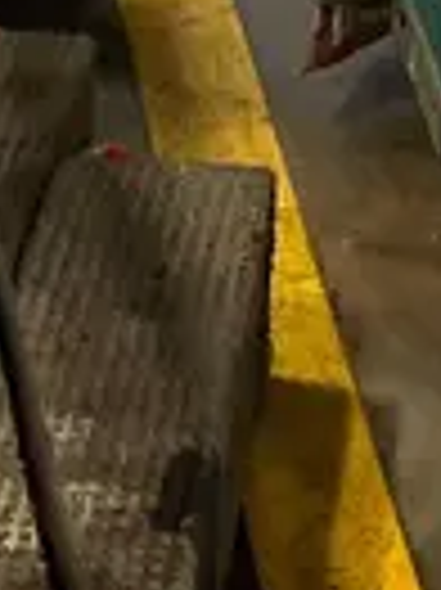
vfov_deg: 11.9
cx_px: 986
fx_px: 2671
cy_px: -358
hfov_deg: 8.7
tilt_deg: -18.8
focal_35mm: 157
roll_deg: -8.8
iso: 320
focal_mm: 3.99
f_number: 1.8
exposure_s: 1/60
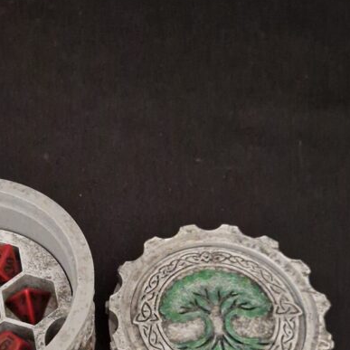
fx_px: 480
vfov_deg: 38.2
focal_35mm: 42
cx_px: 81
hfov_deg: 38.8
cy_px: 291
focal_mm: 5.4
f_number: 1.8
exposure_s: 1/17
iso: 1000
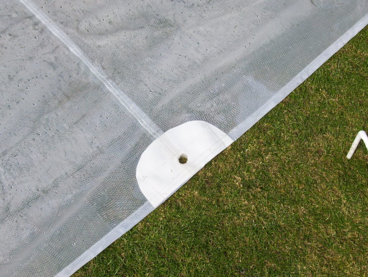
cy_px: 138
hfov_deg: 27.7
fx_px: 745
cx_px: 184
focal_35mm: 70
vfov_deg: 21.1
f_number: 6.7
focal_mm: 11.6
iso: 80
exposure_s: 1/500
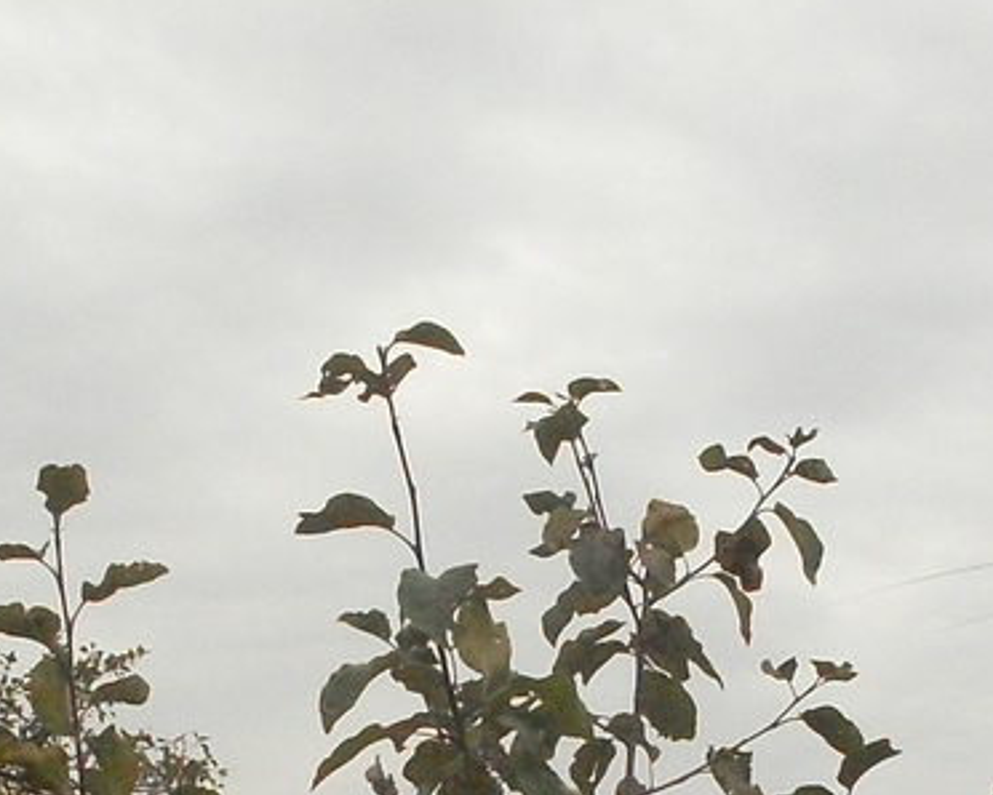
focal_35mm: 102
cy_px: 990
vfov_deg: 14.6
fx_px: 2999
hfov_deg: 18.8
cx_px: 539
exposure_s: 1/350
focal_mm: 6.3
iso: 400
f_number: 8.4
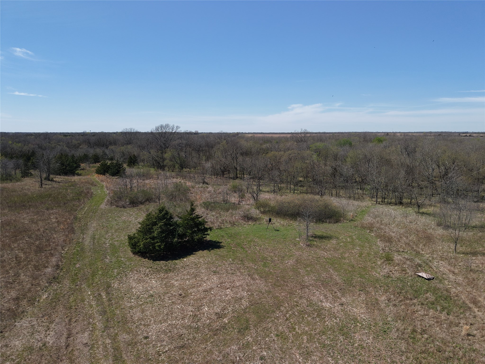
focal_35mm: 24
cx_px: 242
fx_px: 336
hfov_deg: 71.6
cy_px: 182
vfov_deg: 56.8
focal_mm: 8.67
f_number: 1.8
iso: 100
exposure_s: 1/1250
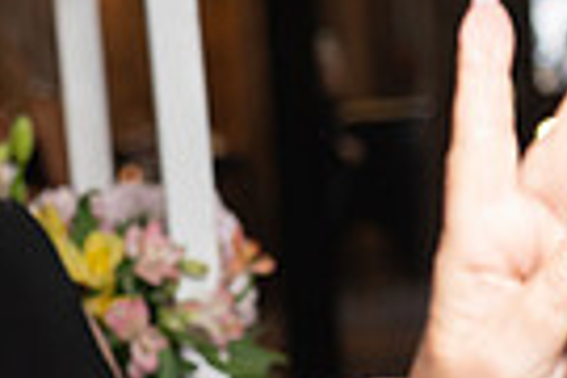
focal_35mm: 223
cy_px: 426
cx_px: -210
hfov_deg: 9.1
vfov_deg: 6.1
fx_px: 3512
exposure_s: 1/125
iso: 1250
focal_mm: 52
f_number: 4
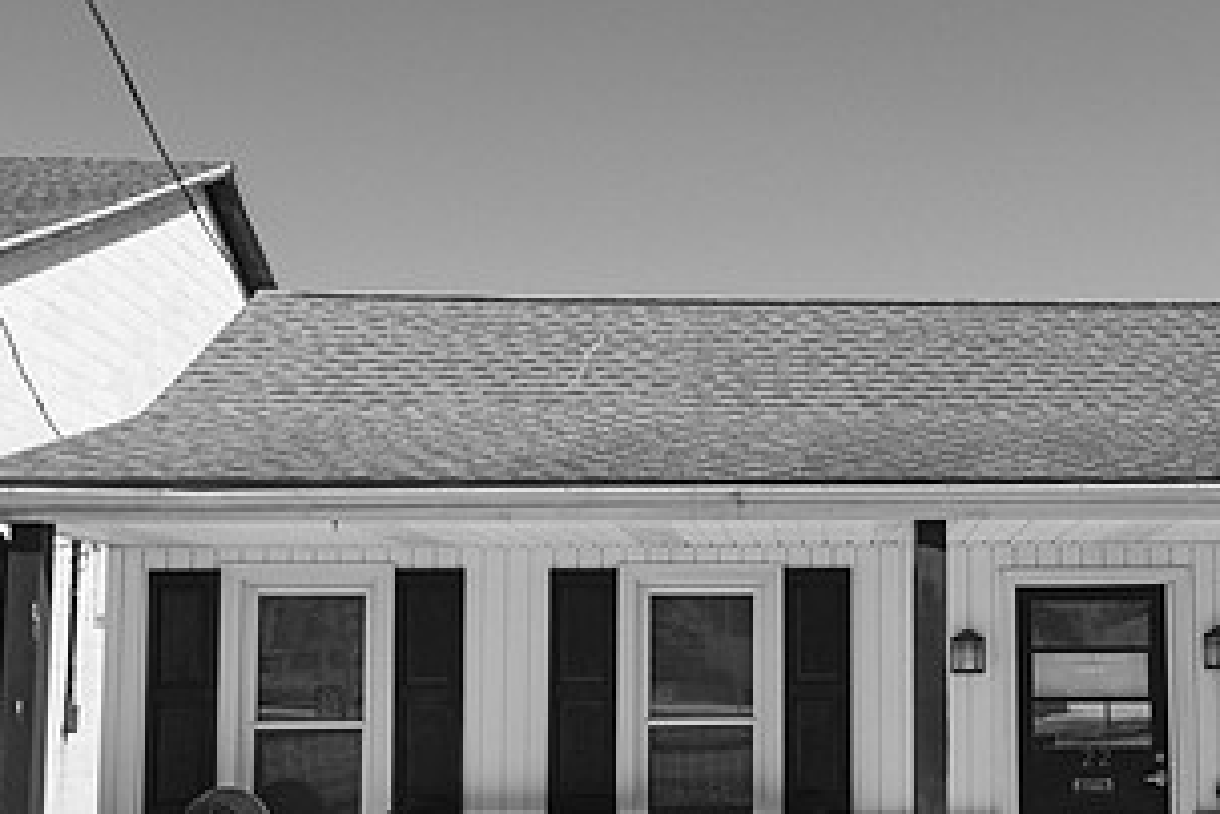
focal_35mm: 46
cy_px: 594
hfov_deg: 41.6
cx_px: 906
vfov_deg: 28.9
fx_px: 1559
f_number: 8
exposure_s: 1/200
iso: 64
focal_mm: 24
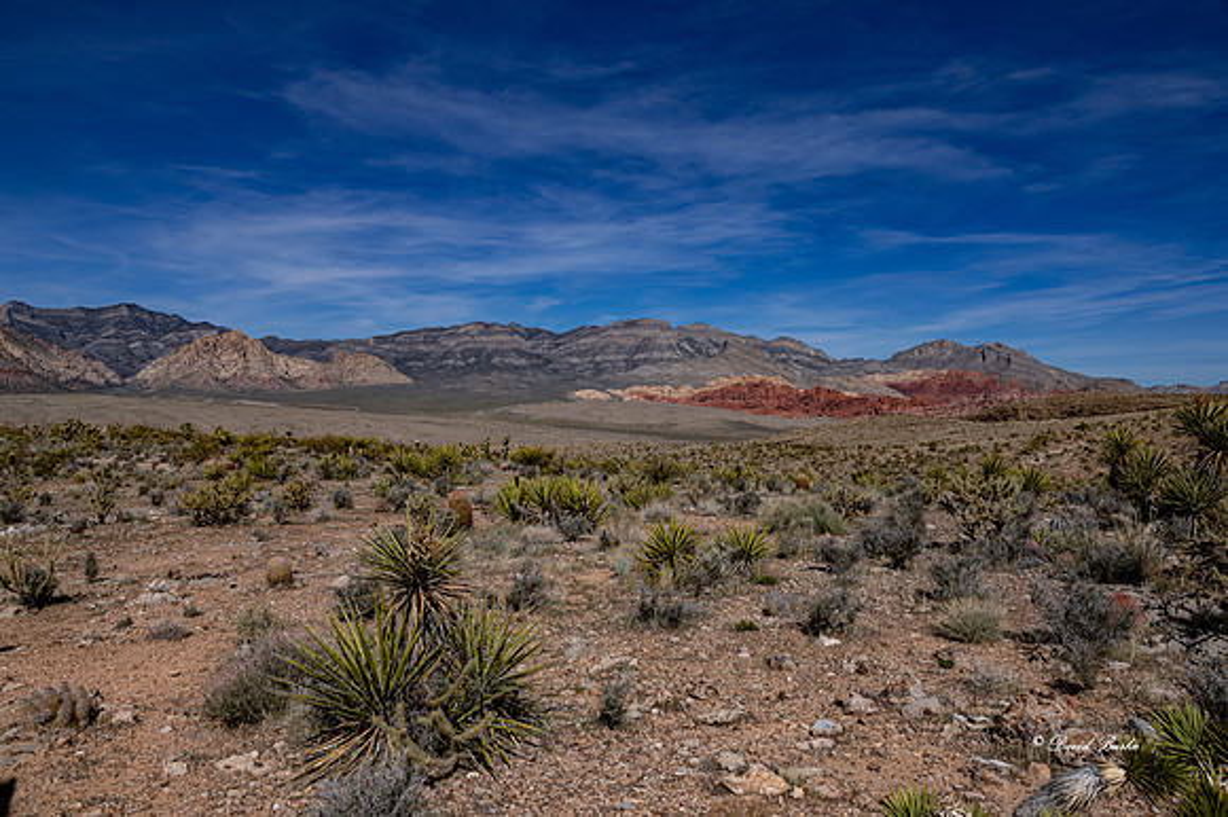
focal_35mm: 24
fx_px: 818
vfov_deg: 53.1
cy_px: 408
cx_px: 614
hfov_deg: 73.8
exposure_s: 1/800
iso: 110
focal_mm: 24
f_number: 8
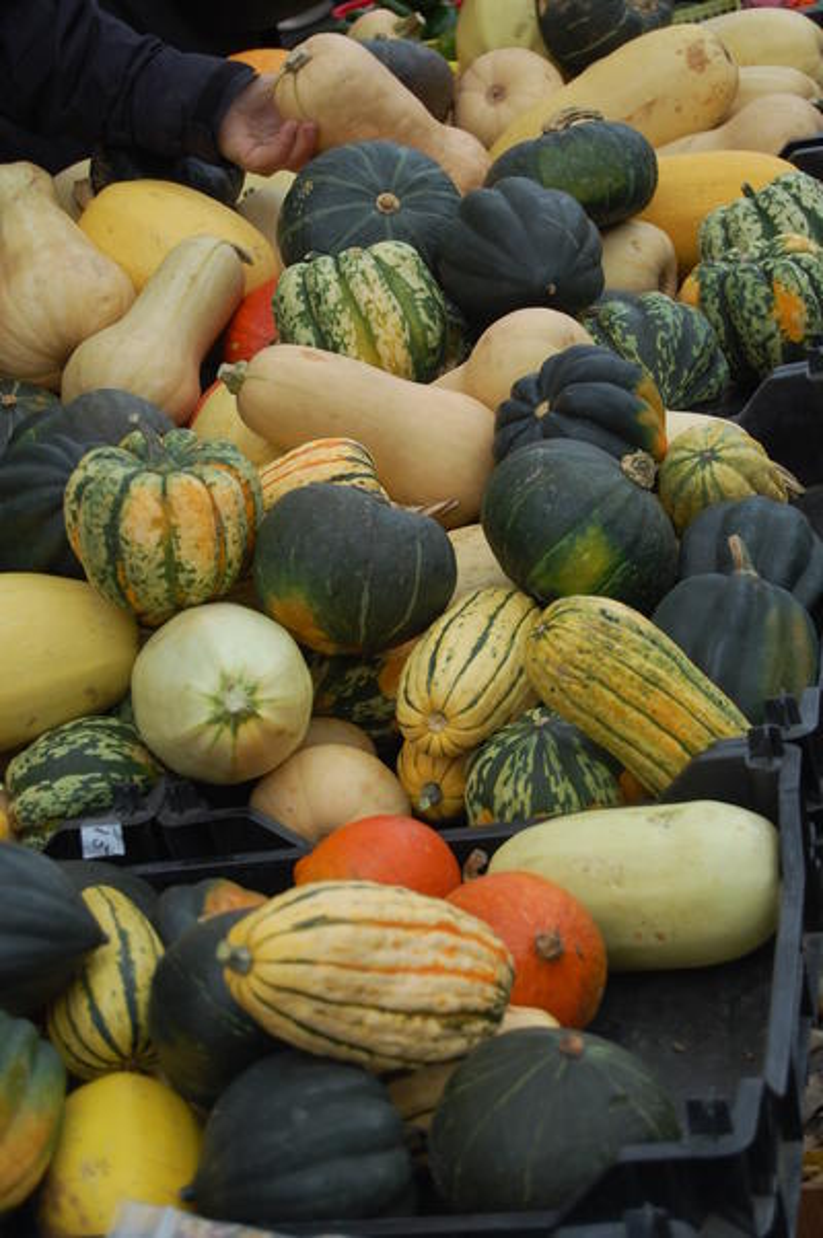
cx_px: 412
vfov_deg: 24.6
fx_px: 2835
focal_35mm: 82
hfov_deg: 16.5
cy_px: 619
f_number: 5.6
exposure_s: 1/125
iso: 220
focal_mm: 55
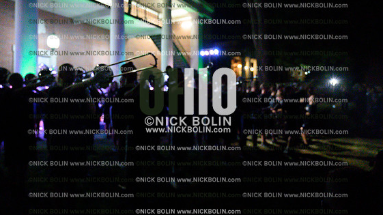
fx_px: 264
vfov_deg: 44.3
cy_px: 100
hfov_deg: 71.9
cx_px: 188
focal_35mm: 26
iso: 51200
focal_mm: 24
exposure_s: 1/500
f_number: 4
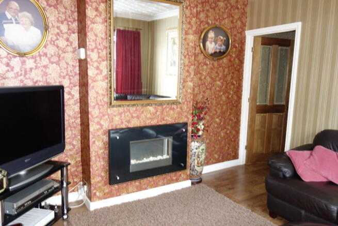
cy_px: 113
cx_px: 169
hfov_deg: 65.5
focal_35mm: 28
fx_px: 263
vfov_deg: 46.4
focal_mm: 10.4
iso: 200
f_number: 1.8
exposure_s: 1/30
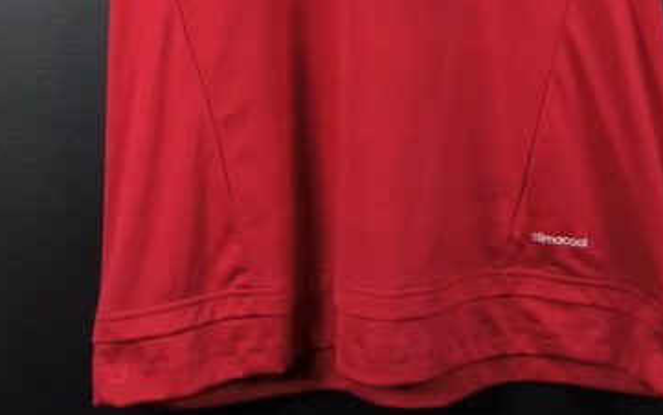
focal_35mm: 54
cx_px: 367
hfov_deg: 37.5
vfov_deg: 22.1
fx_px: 976
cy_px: -92
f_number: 1.6
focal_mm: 6.57
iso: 400
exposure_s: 1/160
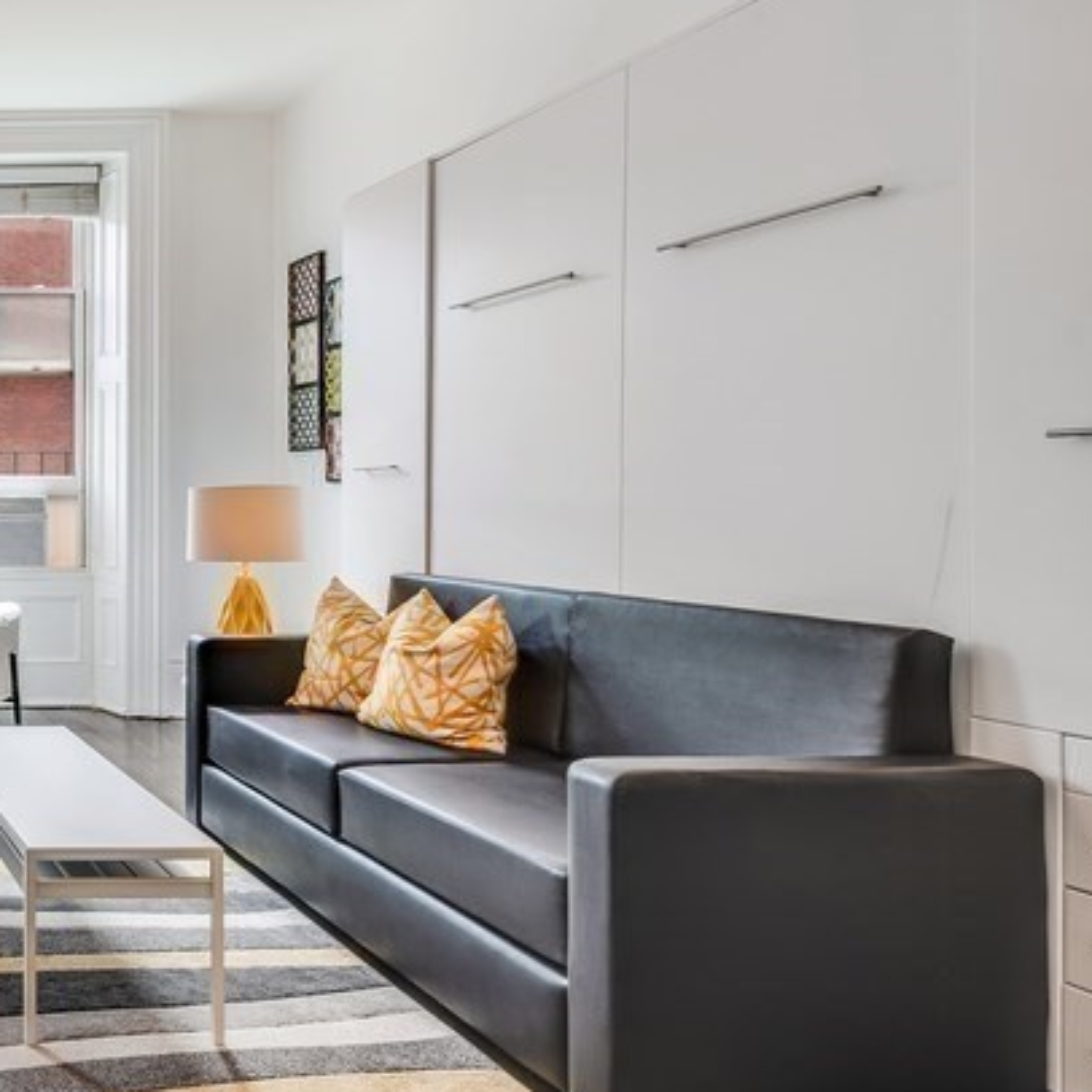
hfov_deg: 38.3
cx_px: -229
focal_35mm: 31
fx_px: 1109
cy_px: 477
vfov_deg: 52.3
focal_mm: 14.5
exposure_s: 1/10
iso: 100
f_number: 8
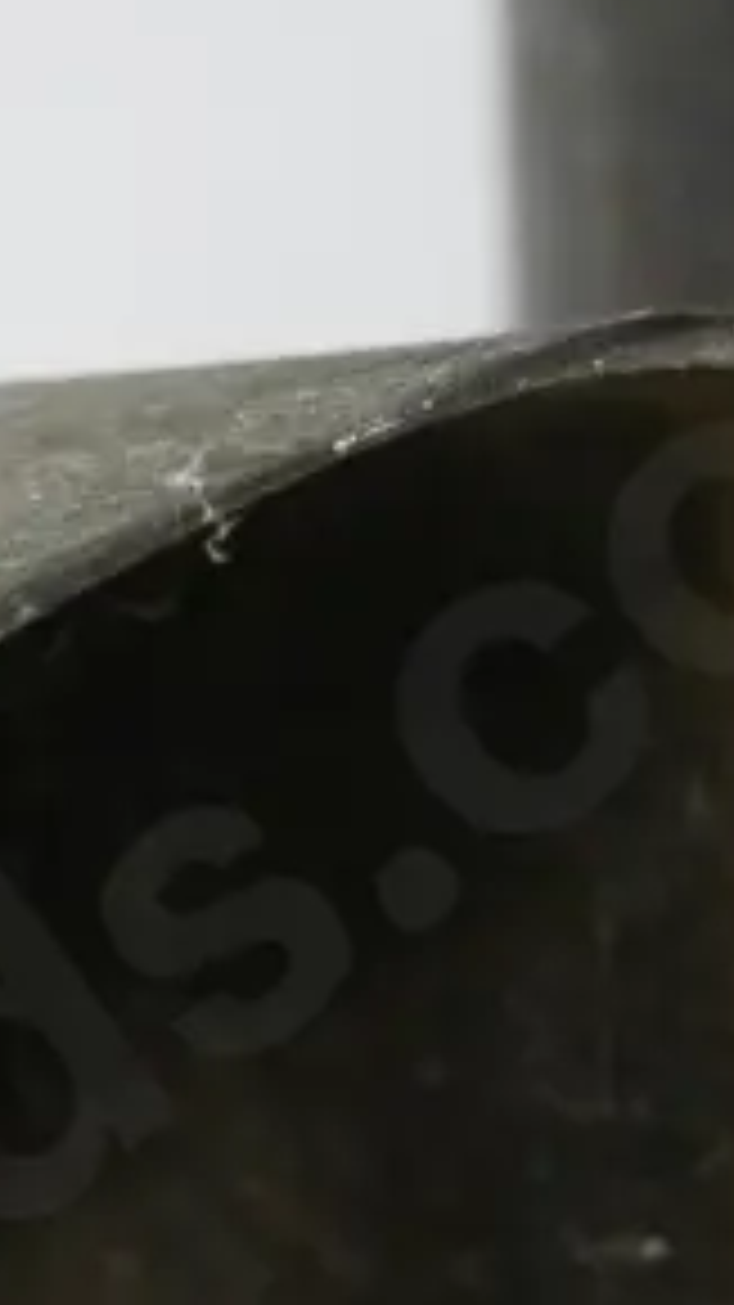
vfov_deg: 12.0
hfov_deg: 6.7
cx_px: -513
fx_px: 6128
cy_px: 1476
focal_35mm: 177
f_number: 5
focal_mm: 23
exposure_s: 1/80
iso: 3200
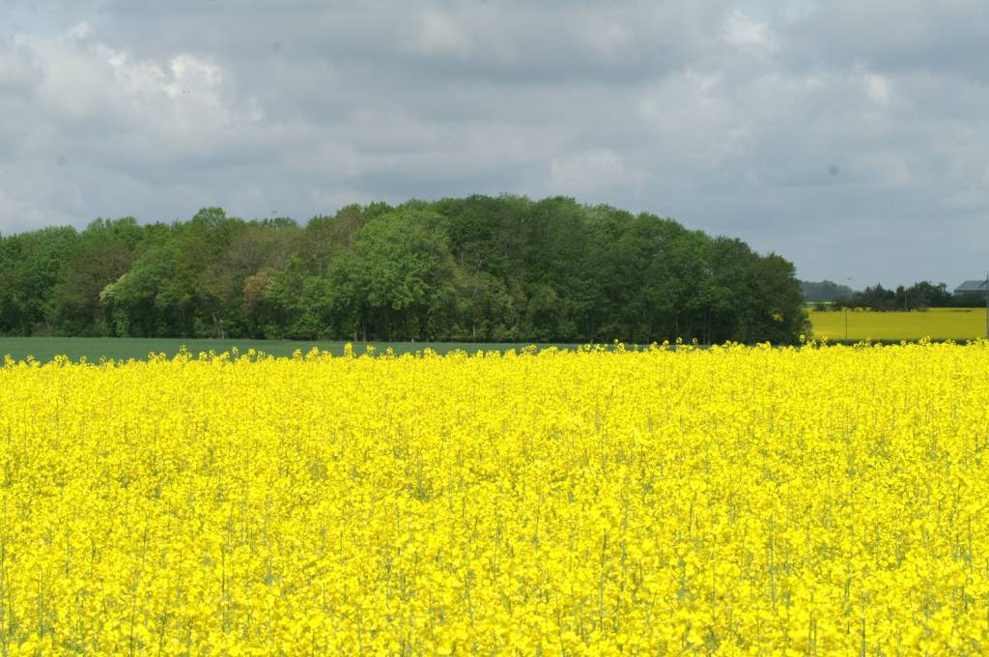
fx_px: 3087
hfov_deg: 18.2
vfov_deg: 12.1
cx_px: 494
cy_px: 328
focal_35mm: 112
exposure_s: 1/125
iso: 100
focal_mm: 75
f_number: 14
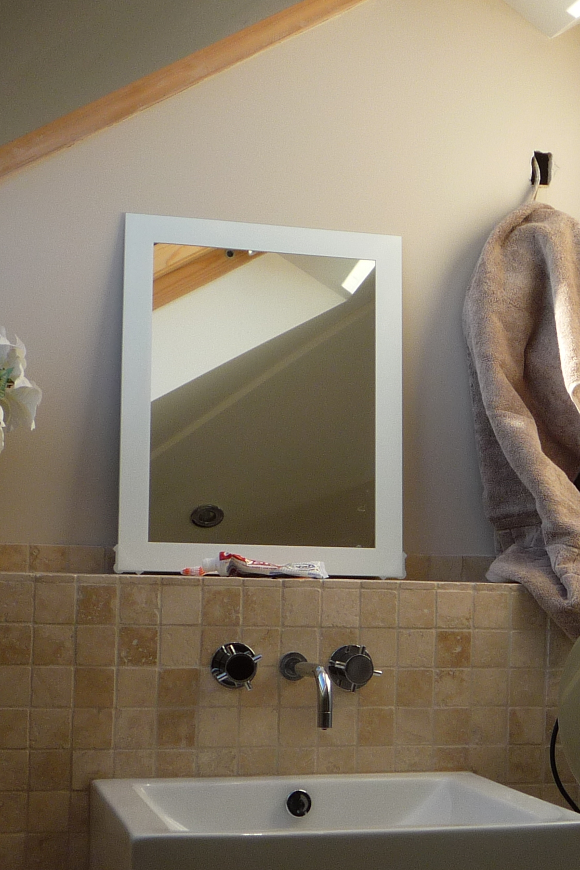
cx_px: 481
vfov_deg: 29.6
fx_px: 1643
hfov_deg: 19.8
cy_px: 484
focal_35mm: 68
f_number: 4
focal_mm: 5.2
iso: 100
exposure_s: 1/160
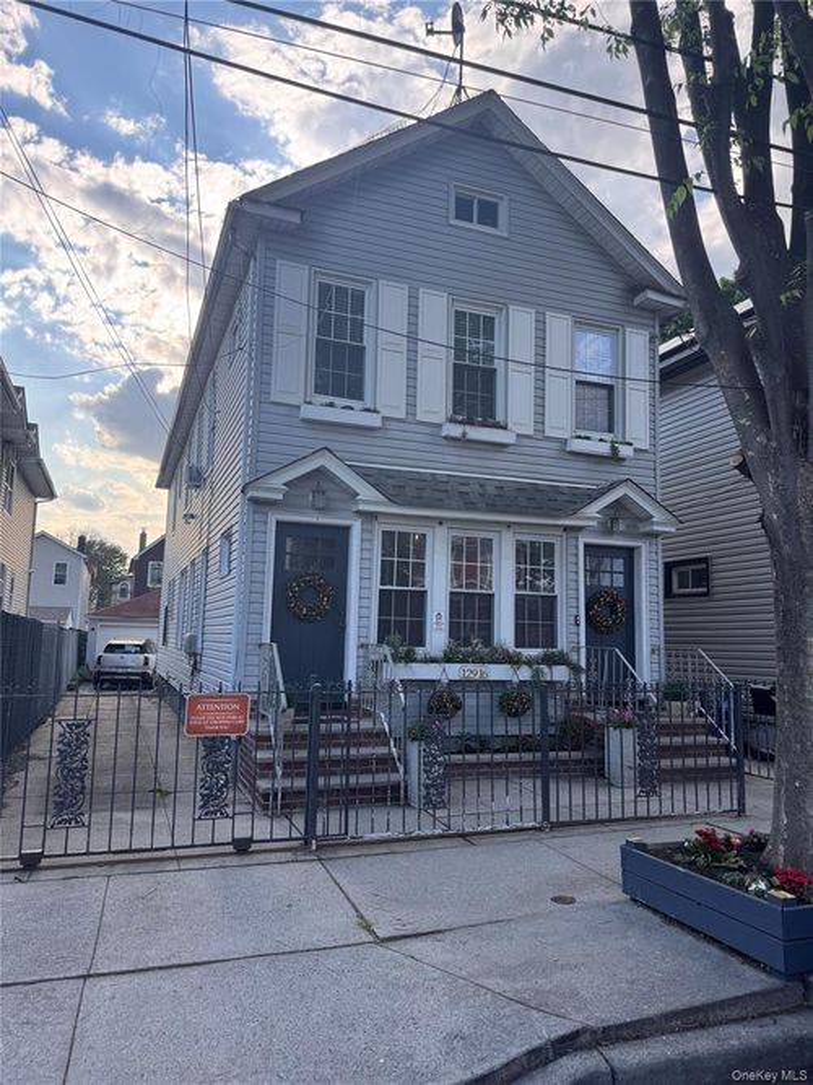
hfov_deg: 56.8
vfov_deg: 71.6
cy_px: 542
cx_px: 406
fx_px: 752
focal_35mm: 24
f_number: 1.78
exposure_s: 1/876
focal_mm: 6.76
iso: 80
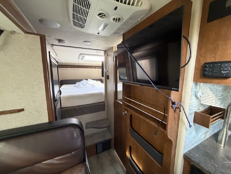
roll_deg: +0.2
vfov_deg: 85.7
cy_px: 87
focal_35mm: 14
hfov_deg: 102.1
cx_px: 116
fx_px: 93
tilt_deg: -12.4
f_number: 2.2
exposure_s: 1/60
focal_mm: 2.22
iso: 500
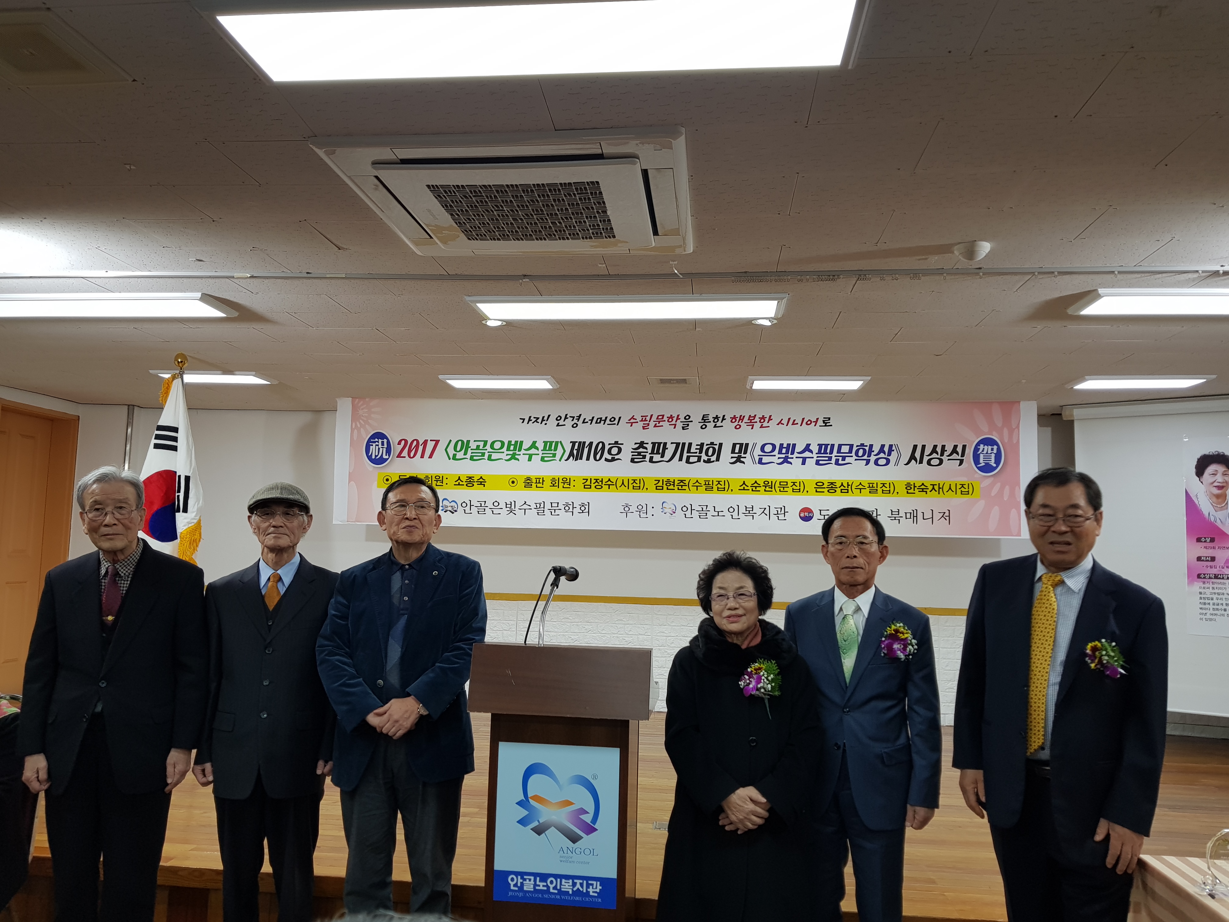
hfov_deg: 67.3
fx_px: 923
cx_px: 614
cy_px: 461
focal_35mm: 26
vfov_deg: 53.1
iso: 50
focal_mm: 4.2
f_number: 1.7
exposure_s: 1/60
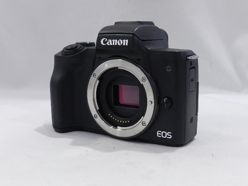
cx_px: 124
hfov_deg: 41.2
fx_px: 330
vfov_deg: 31.5
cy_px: 93
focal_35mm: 46
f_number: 4.2
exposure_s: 1/60
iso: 800
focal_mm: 8.1
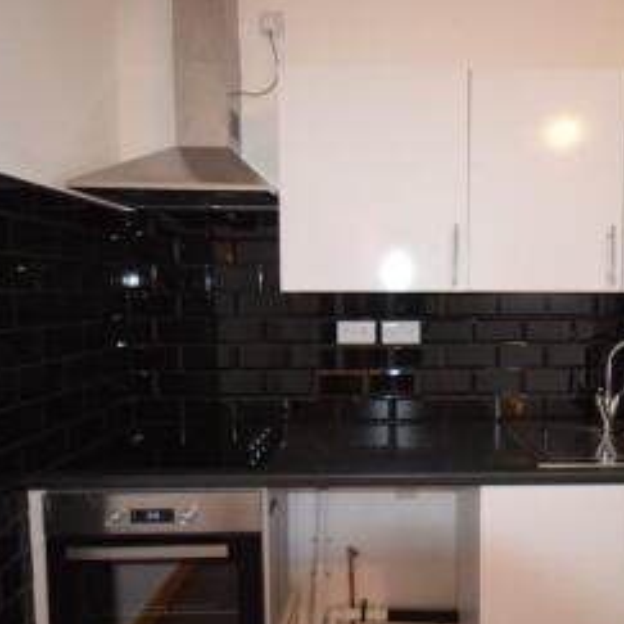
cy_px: 322
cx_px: 406
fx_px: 510
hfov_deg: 61.7
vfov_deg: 62.9
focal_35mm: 25
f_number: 4
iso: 2000
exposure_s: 1/60
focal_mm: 10
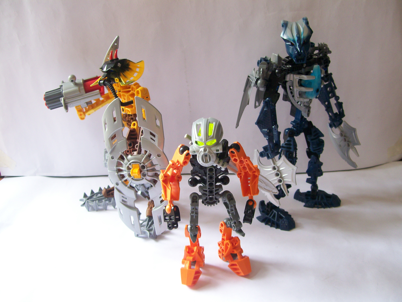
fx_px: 418
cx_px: 201
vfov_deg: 39.7
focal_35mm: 36
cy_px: 151
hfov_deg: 51.4
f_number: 2.7
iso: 80
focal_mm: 6
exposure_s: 1/53.3
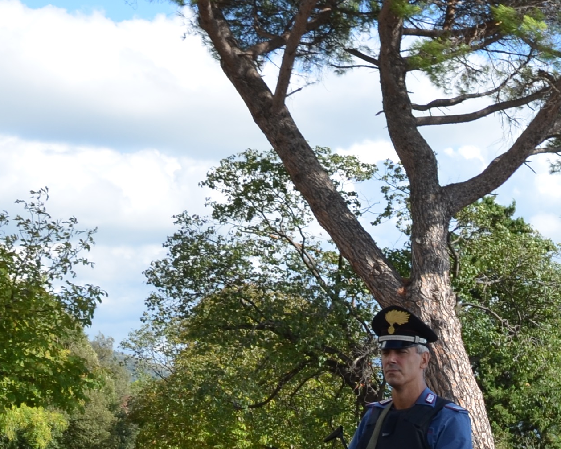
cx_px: 653
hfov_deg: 18.5
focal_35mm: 99
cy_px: 568
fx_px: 1644
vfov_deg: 14.9
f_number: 8
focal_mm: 18
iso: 140
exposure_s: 1/250
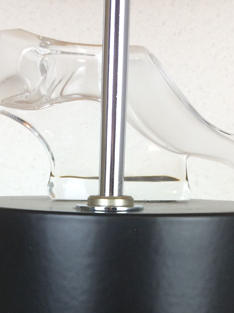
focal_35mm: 72
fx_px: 649
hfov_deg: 20.4
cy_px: 365
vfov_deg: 24.7
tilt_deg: -17.7
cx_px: 103
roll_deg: -0.1
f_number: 2.2
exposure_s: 1/50
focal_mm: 4.15
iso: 50
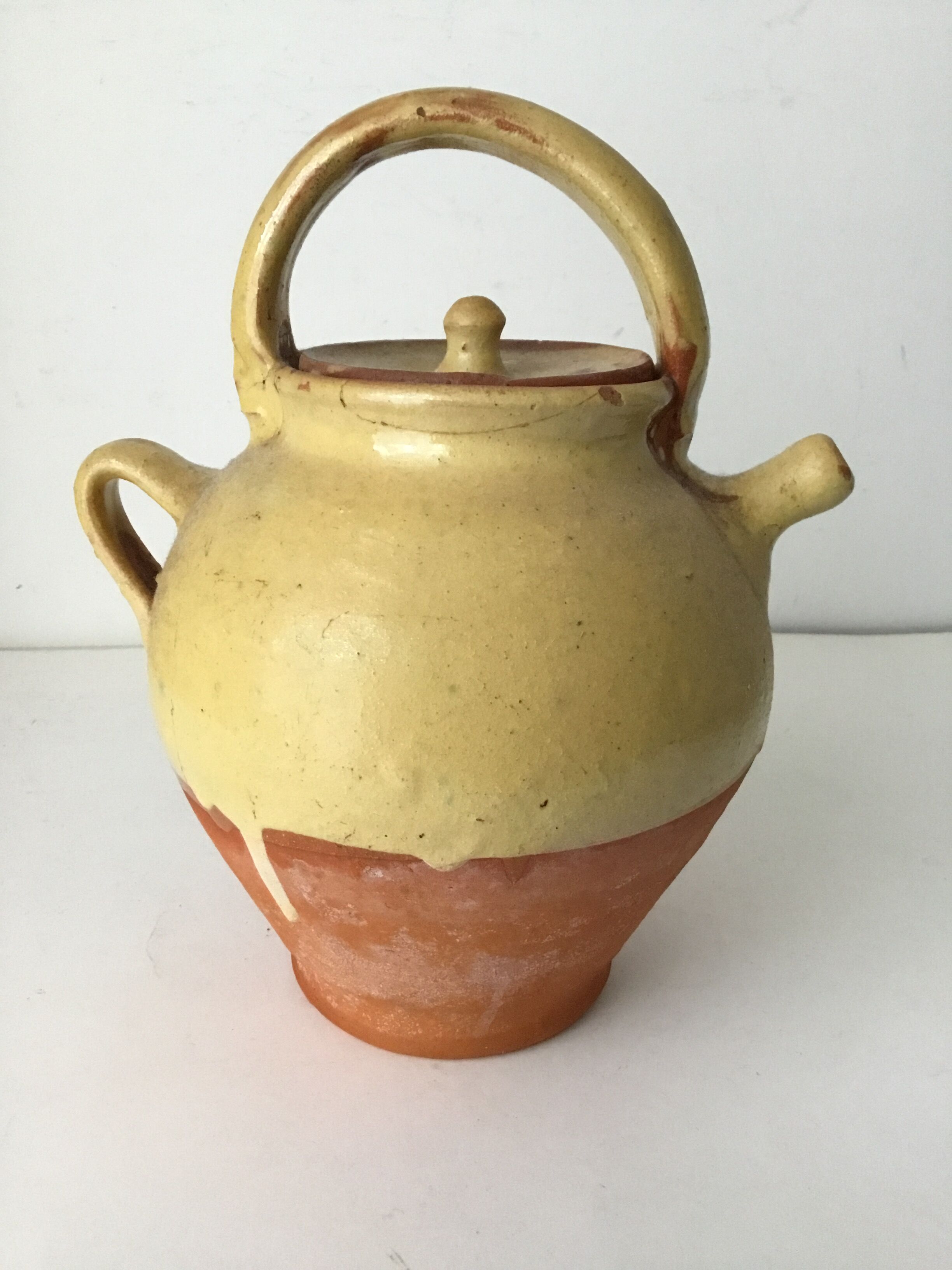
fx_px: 1137
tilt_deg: -17.7
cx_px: 476
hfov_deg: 45.4
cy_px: 635
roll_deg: +0.8
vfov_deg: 58.4
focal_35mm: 31
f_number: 2.4
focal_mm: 3.3
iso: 250
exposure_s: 1/33
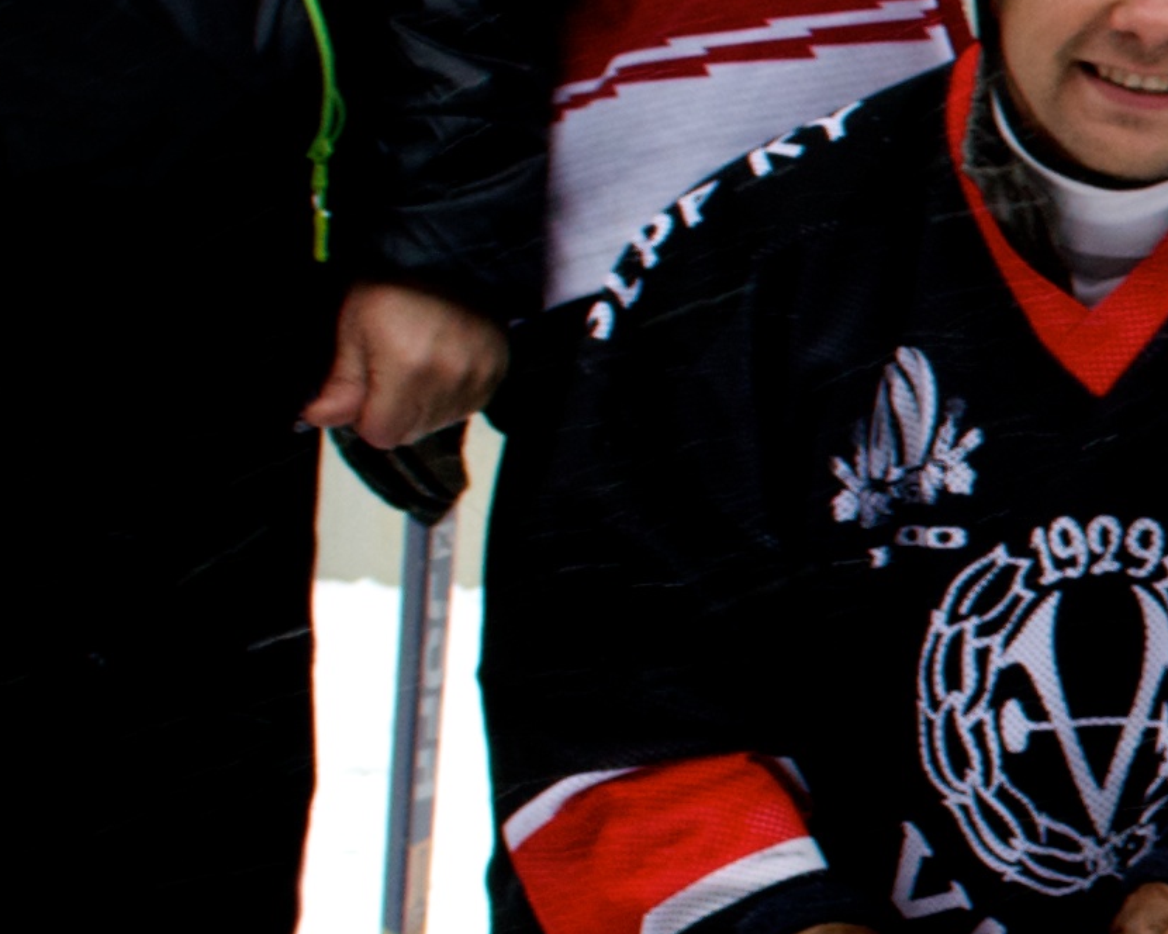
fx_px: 7052
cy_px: 450
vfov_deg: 7.6
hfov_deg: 8.7
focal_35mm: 204
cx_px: 2681
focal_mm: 20
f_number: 6.3
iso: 200
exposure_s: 1/160
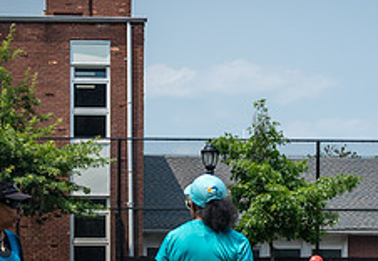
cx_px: 143
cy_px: 358
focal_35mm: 126
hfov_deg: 16.1
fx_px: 1337
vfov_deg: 10.8
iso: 200
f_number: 4.5
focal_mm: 34
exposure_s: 1/2000
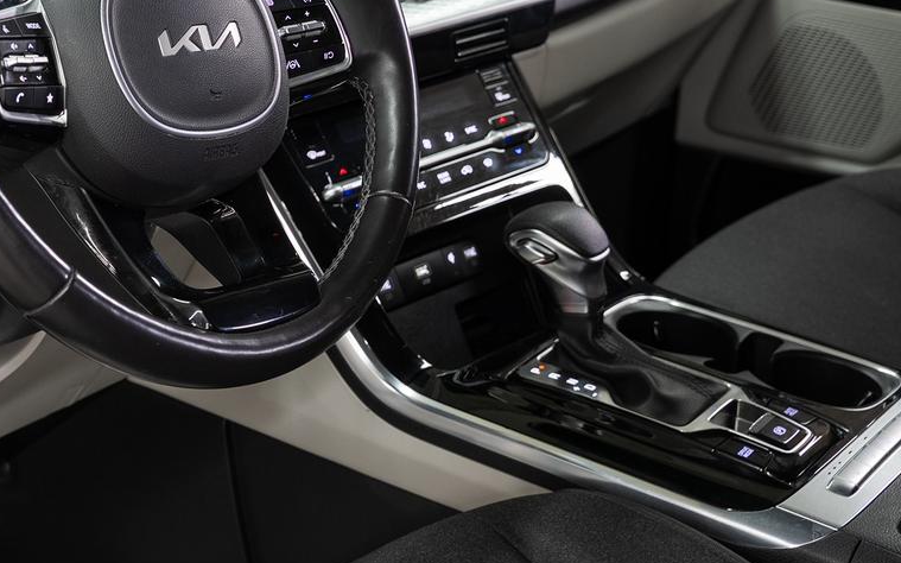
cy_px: 114
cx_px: 198
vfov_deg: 18.2
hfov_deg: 28.4
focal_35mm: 71
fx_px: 1743
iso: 100
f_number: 5.6
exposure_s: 1/3
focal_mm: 36.7
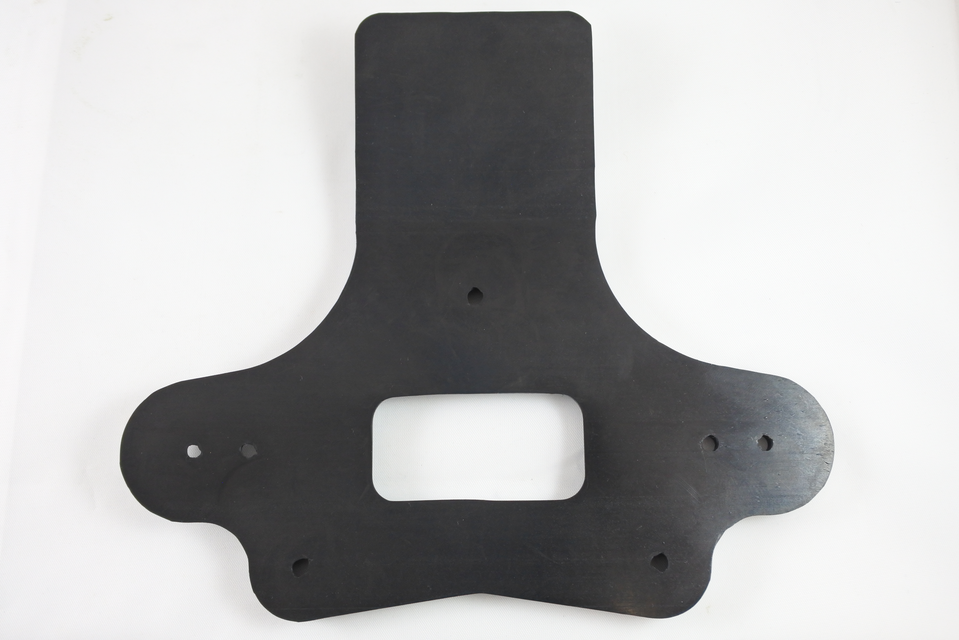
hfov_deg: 57.2
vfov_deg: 40.0
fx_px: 879
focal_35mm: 33
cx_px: 480
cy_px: 320
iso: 640
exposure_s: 1/125
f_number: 3.8
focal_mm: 12.3
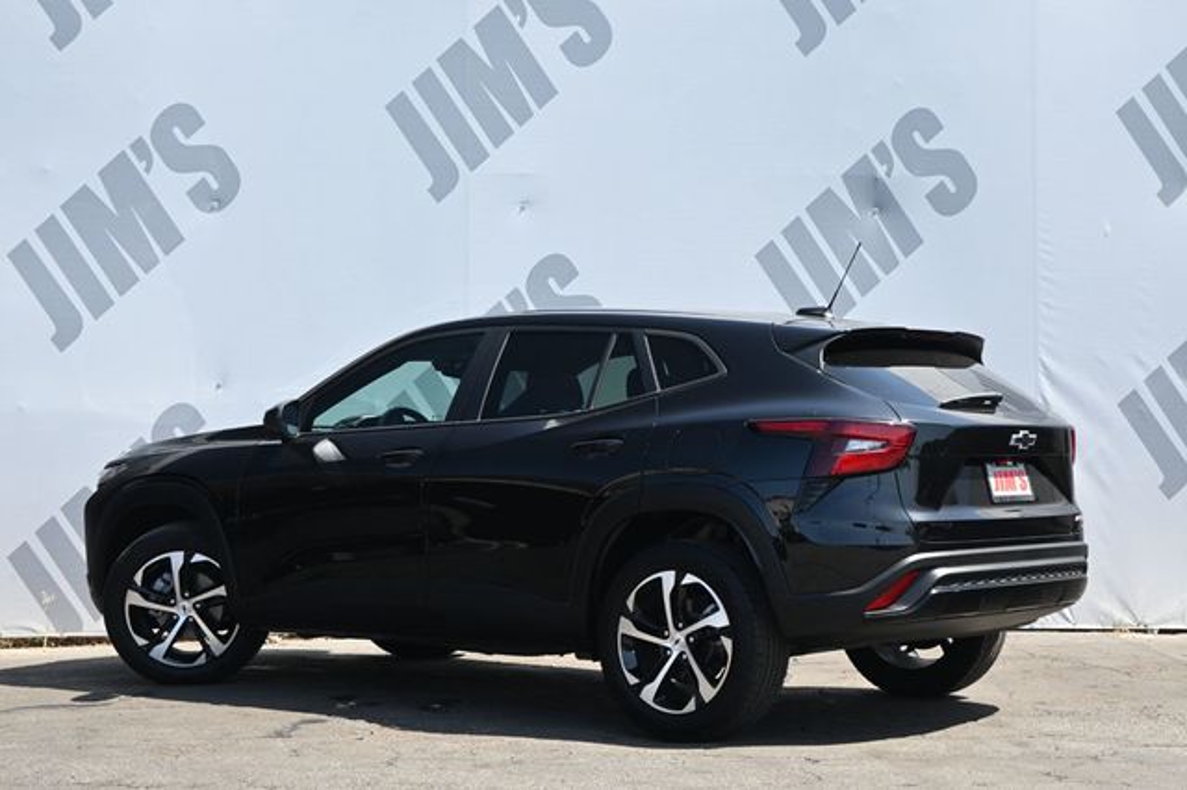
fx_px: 2126
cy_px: 395
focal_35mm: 64
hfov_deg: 31.2
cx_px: 594
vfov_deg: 21.1
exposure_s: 1/250
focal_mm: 43
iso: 220
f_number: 6
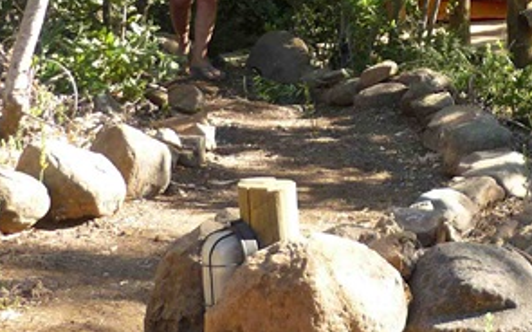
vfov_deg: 13.3
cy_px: -103
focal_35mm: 95
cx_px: 525
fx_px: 1377
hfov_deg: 21.2
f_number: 2.8
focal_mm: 5.5
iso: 100
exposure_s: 1/160
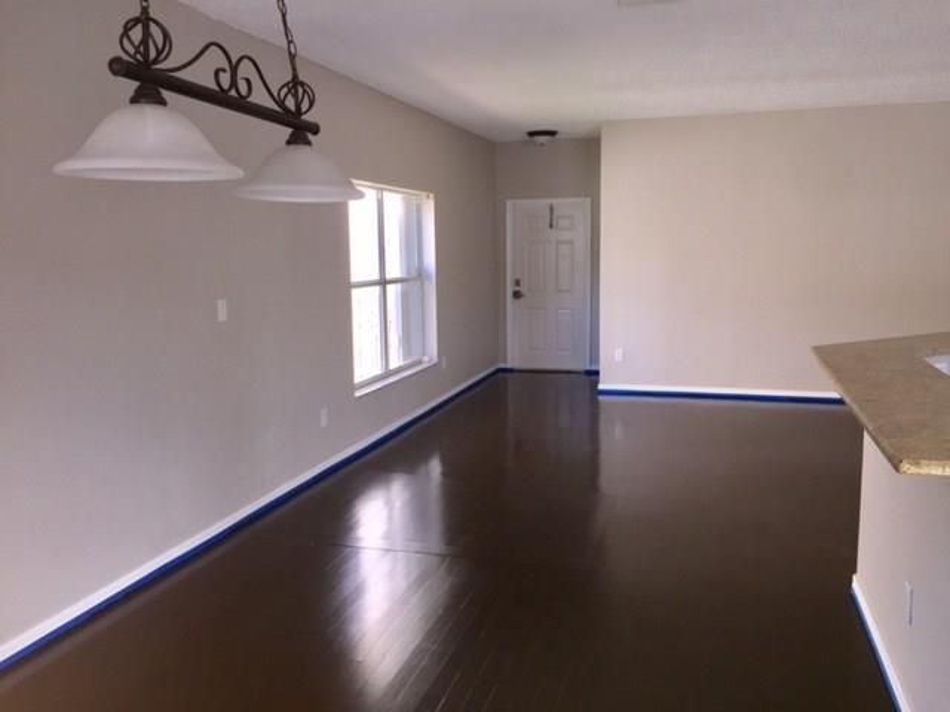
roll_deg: -0.4
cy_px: 356
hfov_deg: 61.7
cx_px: 475
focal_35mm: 29
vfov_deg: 48.2
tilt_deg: -7.1
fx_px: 796
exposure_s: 1/48
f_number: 2.2
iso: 32
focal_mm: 4.15
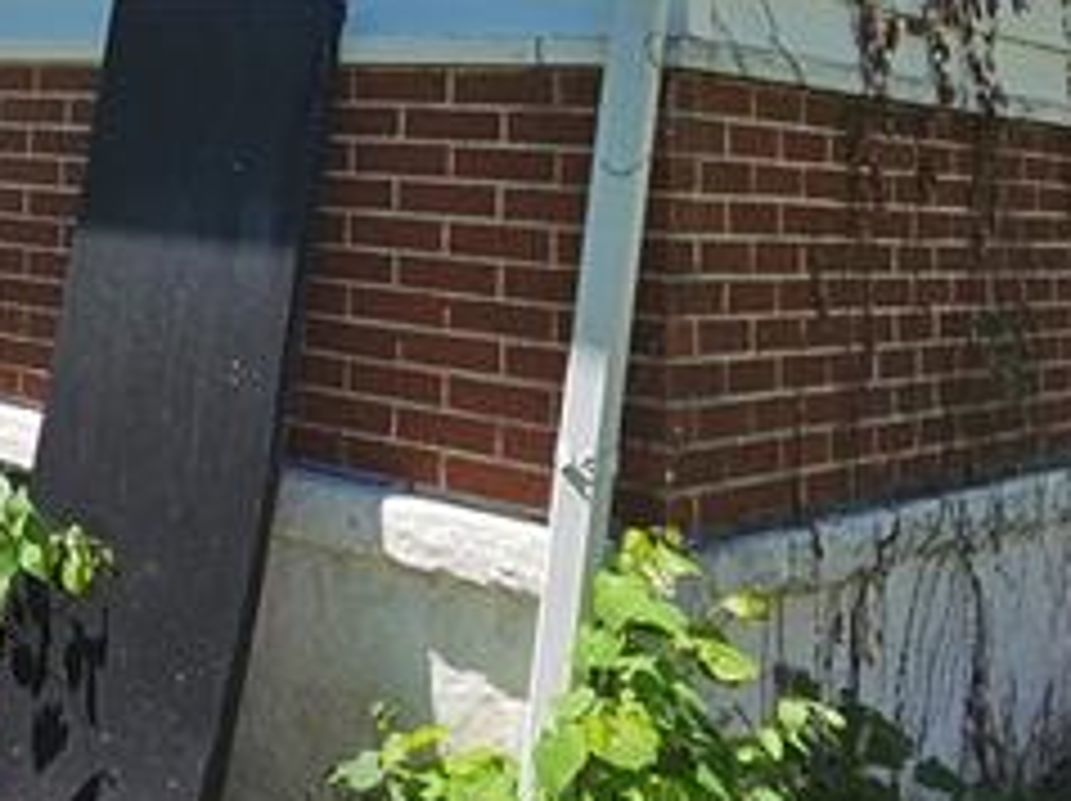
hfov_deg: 31.2
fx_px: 1731
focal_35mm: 56
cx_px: -54
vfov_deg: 23.8
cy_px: -148
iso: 50
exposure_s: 1/1321
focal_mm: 2.2
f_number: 2.2
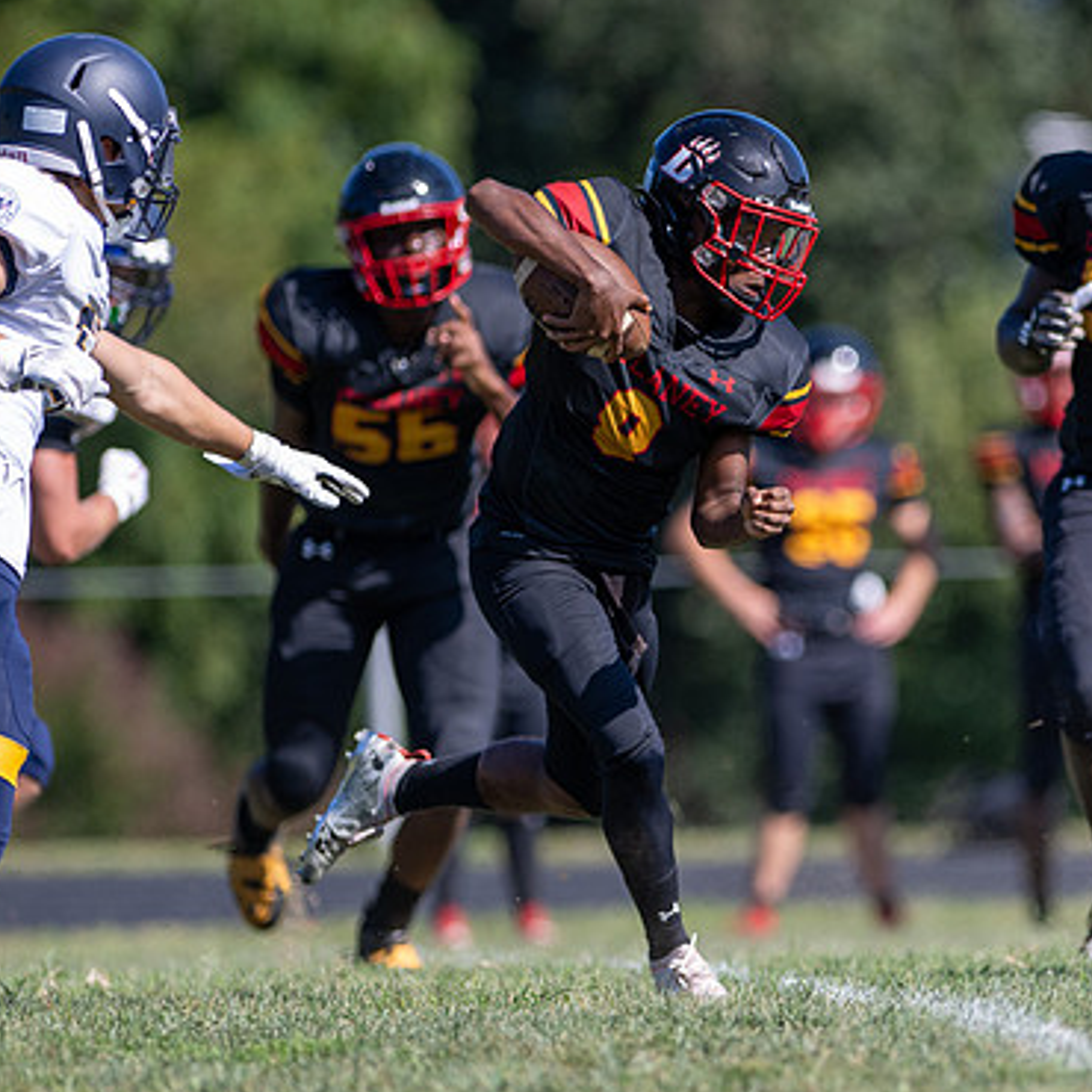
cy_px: 564
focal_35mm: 551
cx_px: 831
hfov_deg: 3.2
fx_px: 19665
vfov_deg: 3.2
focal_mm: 300
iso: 160
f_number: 2.8
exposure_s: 1/1600
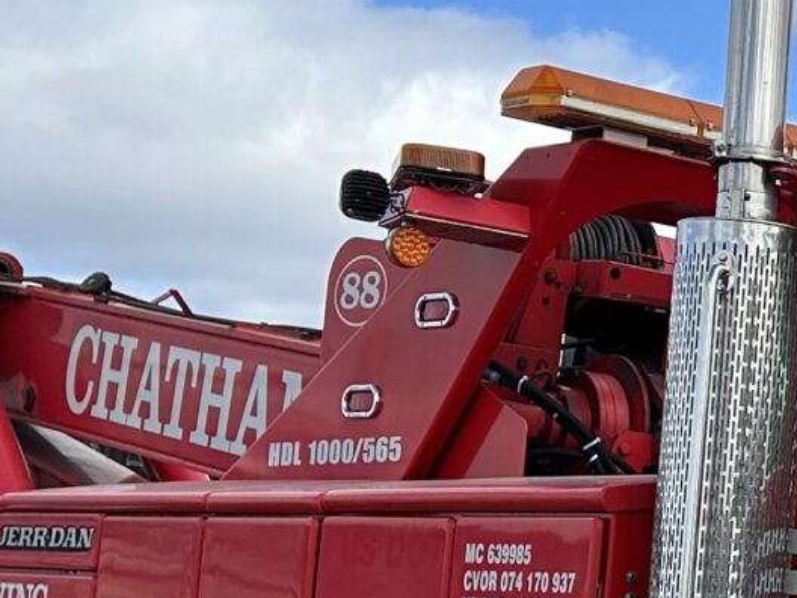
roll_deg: -2.6
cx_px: 1147
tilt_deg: +5.2
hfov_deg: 14.7
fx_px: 2901
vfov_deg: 11.7
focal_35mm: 126
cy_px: 572
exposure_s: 1/3968
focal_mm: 5.7
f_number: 1.5
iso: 50
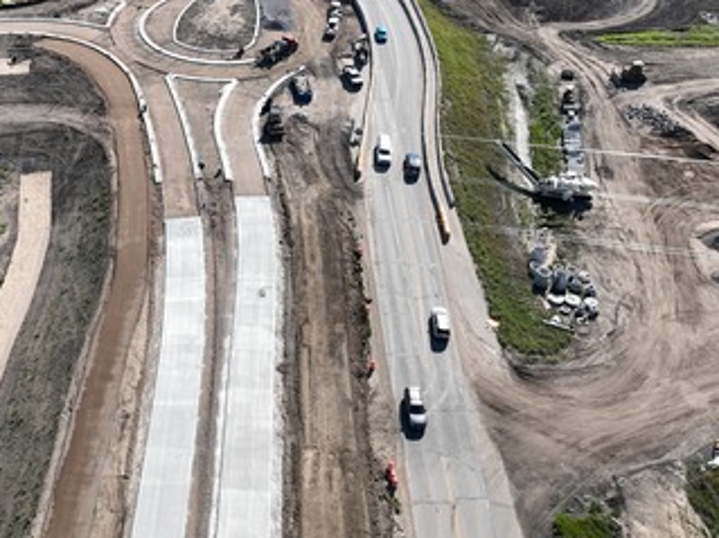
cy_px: 84
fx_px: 872
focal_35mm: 42
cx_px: 218
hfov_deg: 43.9
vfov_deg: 33.0
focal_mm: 12.29
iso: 110
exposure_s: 1/1250
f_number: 2.8
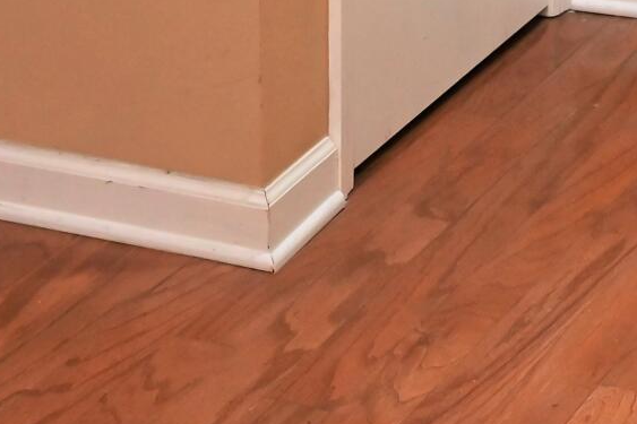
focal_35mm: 163
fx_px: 2877
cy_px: -628
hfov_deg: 12.5
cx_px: 670
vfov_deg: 7.8
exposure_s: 1/125
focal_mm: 30.5
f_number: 4.5
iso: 2200
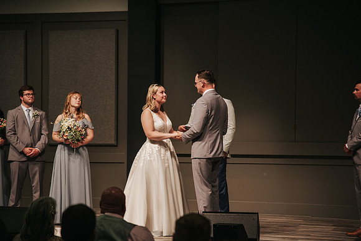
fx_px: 1244
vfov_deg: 11.1
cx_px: 174
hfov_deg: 16.5
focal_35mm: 124
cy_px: 120
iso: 1000
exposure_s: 1/200
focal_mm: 120
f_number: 4
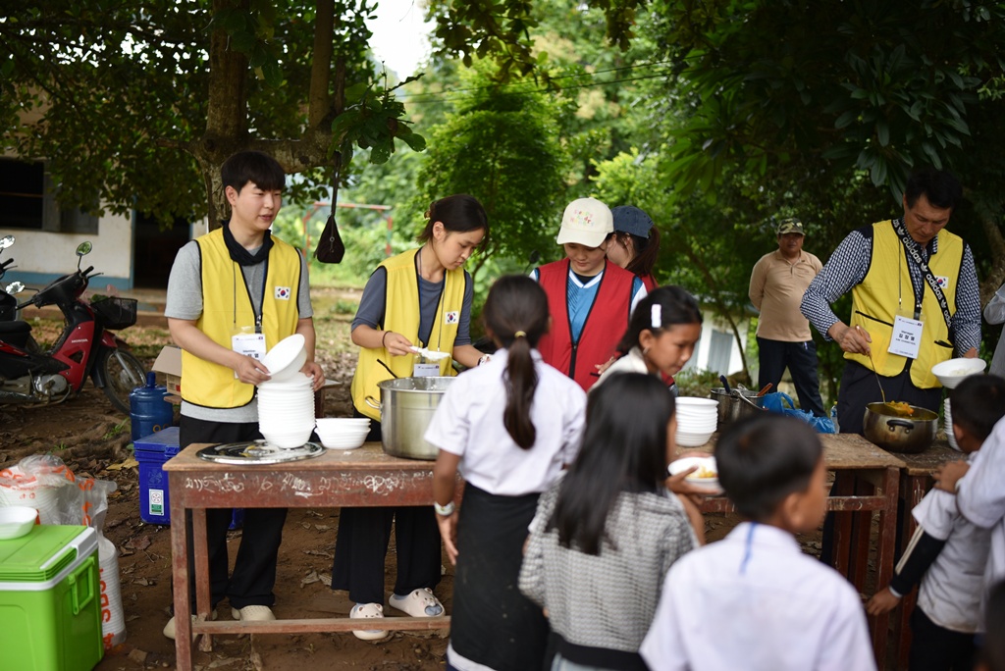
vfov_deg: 37.9
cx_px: 502
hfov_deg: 54.4
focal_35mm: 35
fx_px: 978
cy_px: 336
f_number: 1.4
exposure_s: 1/4000
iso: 250
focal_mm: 35
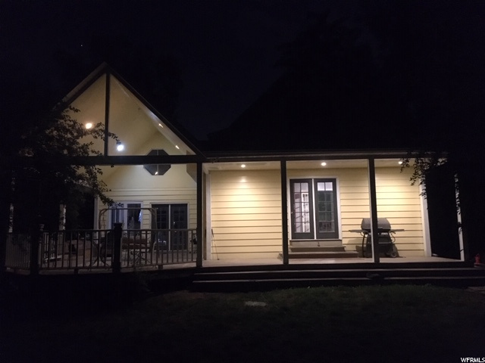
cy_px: 182
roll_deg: +1.2
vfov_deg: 48.2
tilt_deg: +6.8
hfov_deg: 61.7
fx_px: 406
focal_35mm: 29
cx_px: 242
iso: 1000
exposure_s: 1/15
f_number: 2.2
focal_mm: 4.15
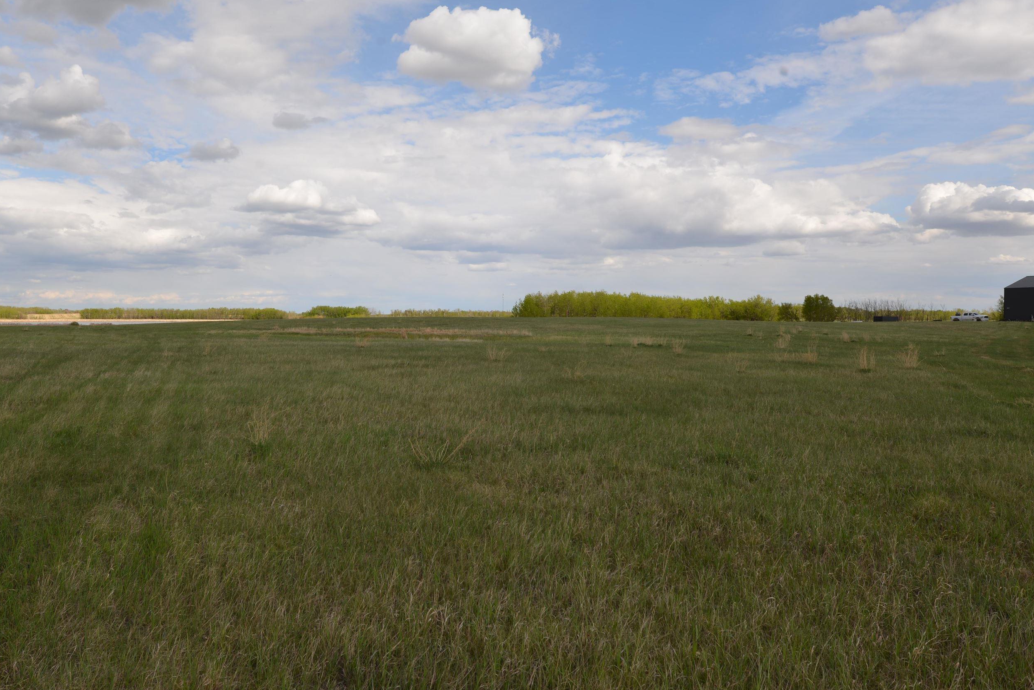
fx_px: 776
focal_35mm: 27
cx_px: 425
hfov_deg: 66.9
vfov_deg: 47.9
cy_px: 328
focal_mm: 22
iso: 100
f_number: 9
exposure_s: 1/200
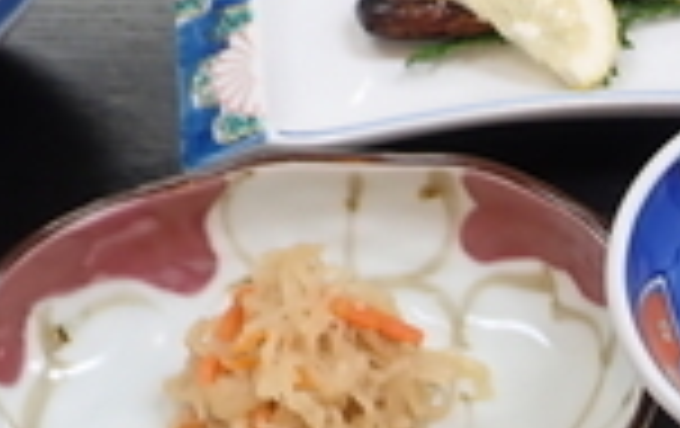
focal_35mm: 126
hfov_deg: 16.4
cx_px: 585
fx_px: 2339
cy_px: 428
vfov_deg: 10.4
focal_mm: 5.5
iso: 100
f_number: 2.3
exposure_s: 1/10
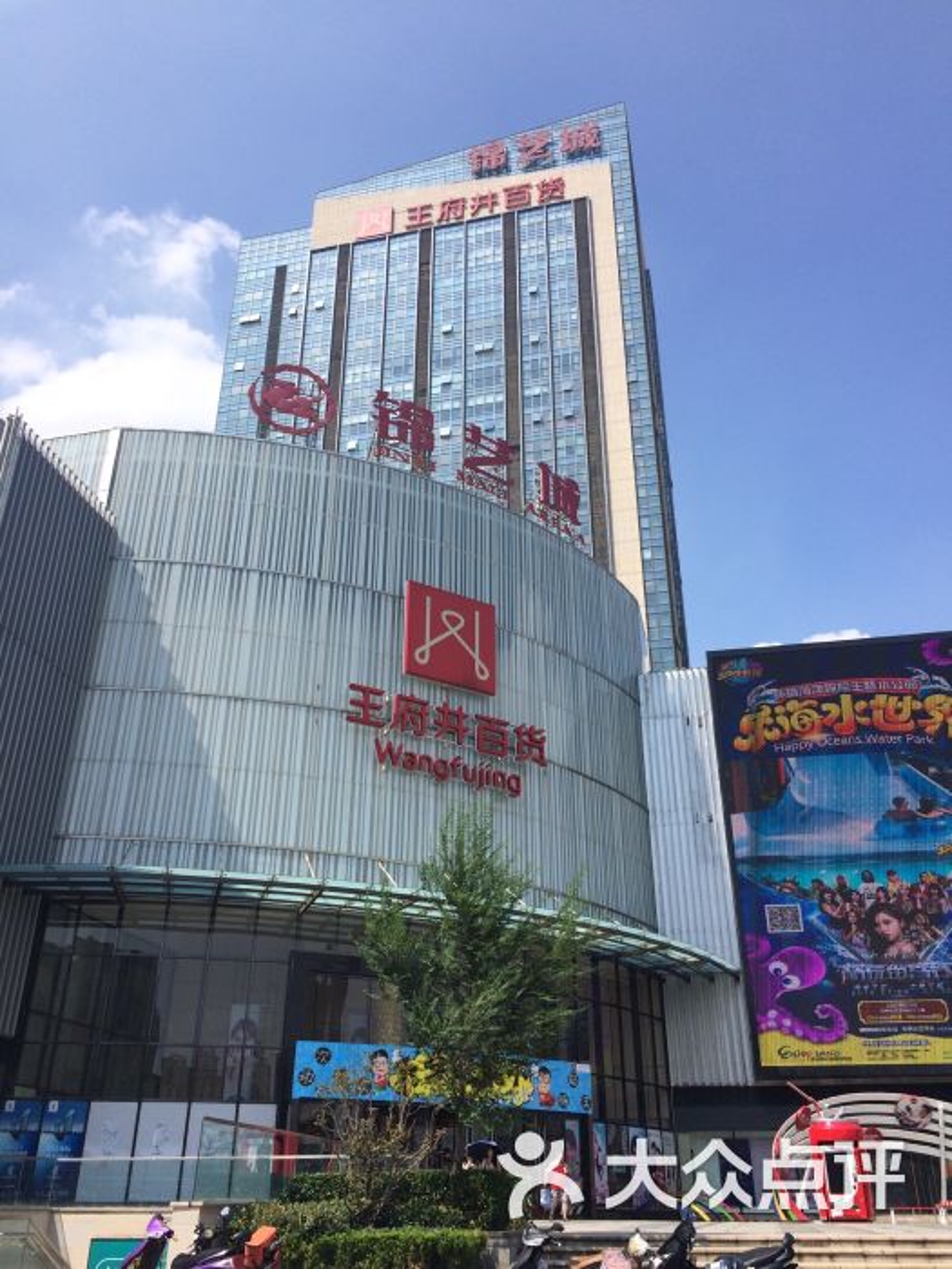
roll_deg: +2.9
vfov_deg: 61.7
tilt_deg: +27.2
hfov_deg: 48.2
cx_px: 476
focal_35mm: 29
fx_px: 1063
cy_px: 634
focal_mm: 4.15
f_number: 2.2
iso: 32
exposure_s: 1/2564
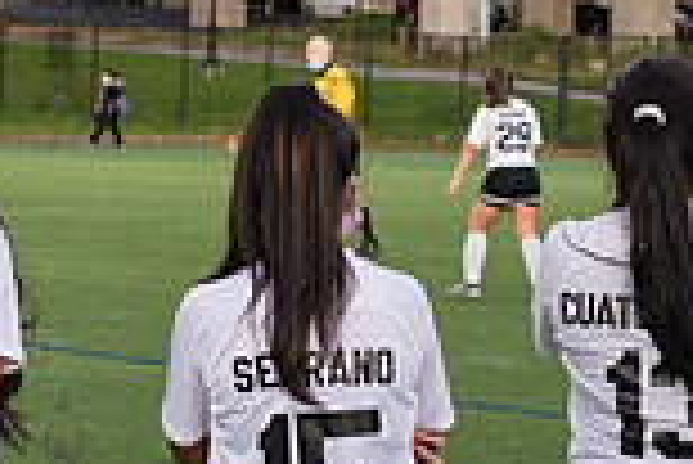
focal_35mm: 207
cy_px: 250
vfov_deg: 6.7
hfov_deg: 9.9
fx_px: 3988
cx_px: 639
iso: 2000
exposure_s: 1/320
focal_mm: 55
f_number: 5
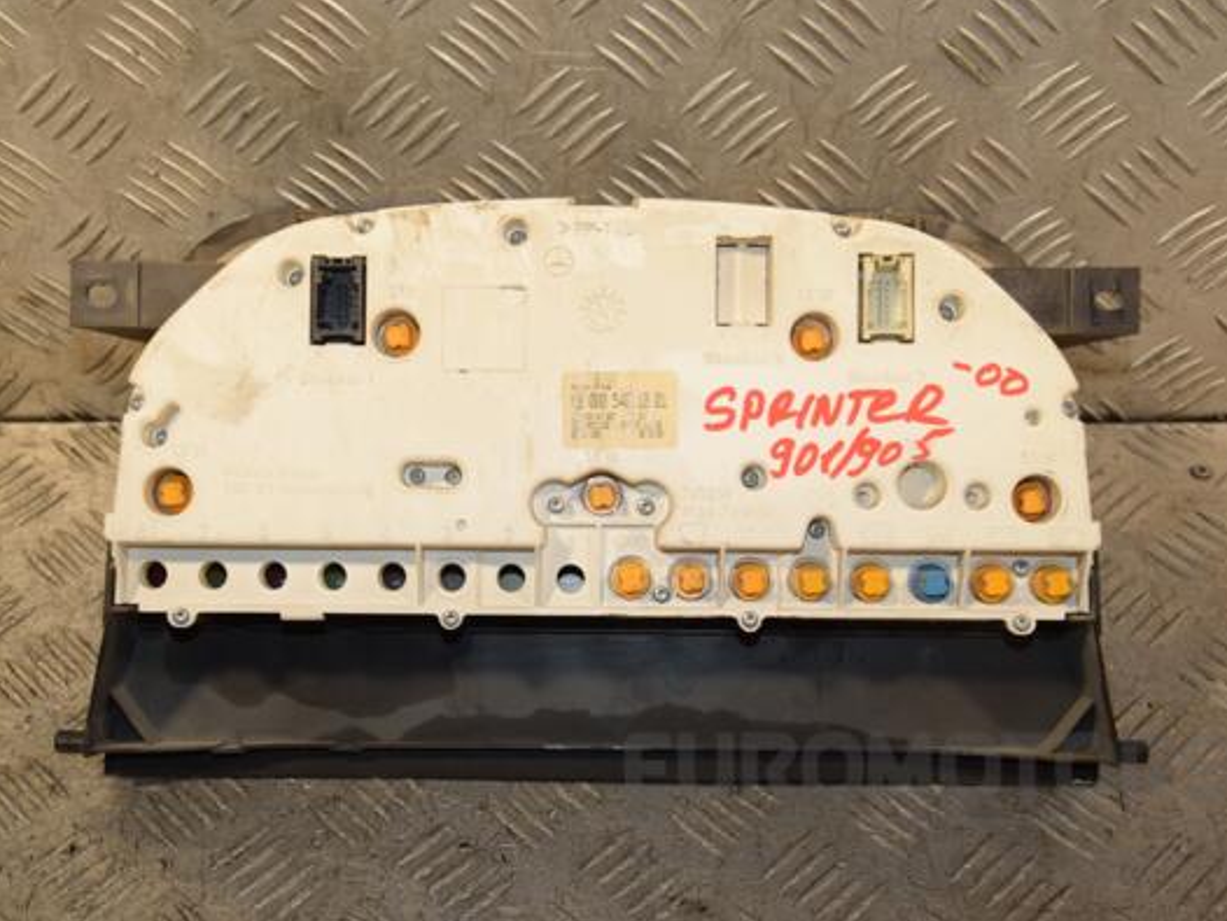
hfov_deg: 33.5
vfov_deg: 25.4
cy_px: 457
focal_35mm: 58
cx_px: 581
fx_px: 2041
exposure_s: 1/200
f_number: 6.3
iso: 800
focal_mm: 35
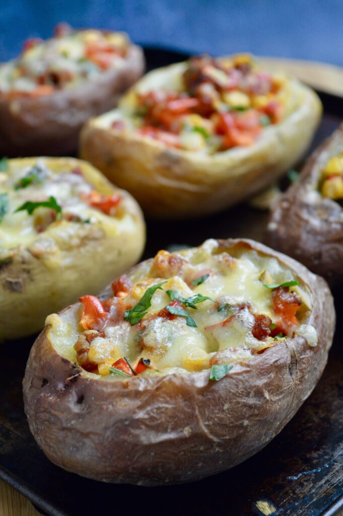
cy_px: 258
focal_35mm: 82
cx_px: 172
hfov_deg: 16.5
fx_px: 1181
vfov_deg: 24.6
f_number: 5.6
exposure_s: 1/125
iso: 800
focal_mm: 55
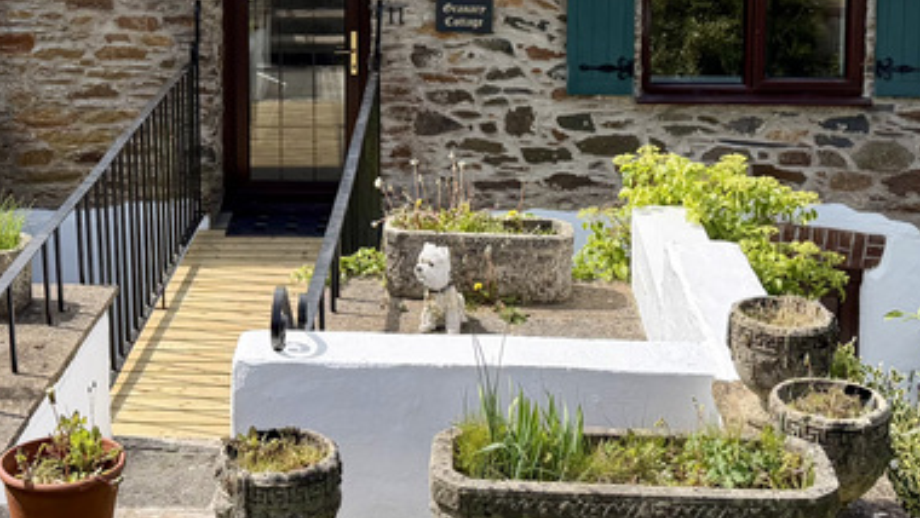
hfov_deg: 31.7
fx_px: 1611
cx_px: 334
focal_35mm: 66
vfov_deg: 17.7
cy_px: -31
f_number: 1.78
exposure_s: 1/3425
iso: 100
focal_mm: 6.76
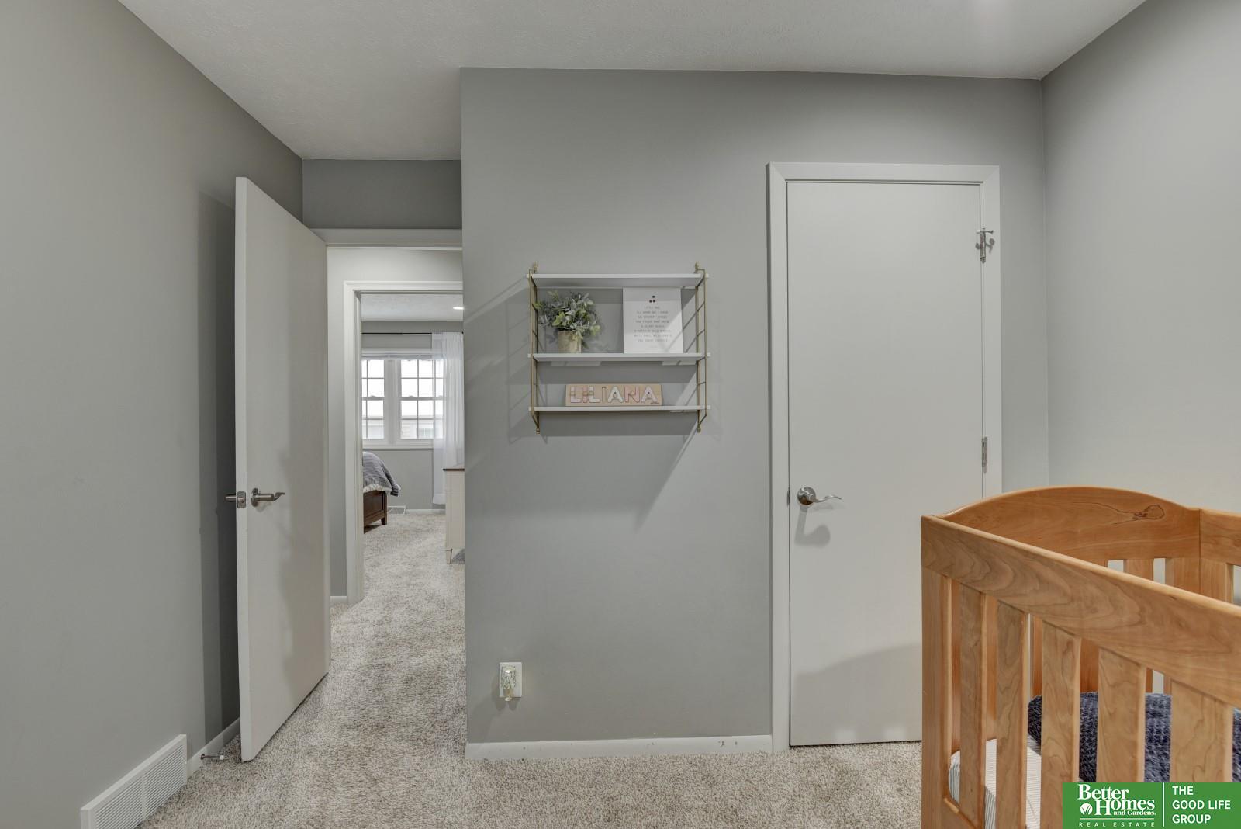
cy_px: 414
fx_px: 828
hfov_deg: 73.7
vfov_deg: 53.2
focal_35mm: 24
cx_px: 620
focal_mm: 24
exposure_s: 1/6
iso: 400
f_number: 8
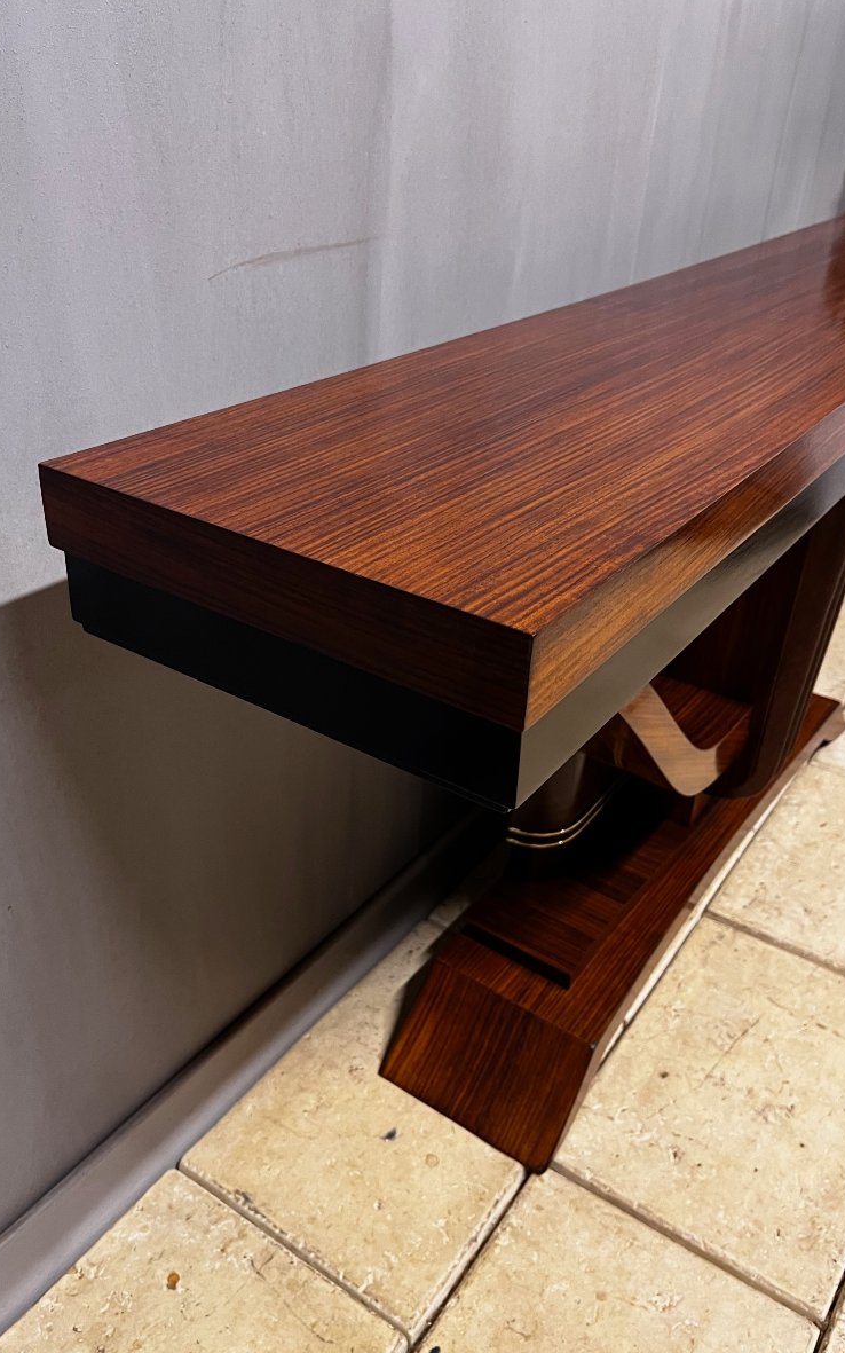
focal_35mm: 28
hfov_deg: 44.5
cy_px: 684
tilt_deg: -31.9
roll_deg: -1.6
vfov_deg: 66.5
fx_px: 1032
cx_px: 432
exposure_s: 1/50
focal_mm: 5.1
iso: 320
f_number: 1.6
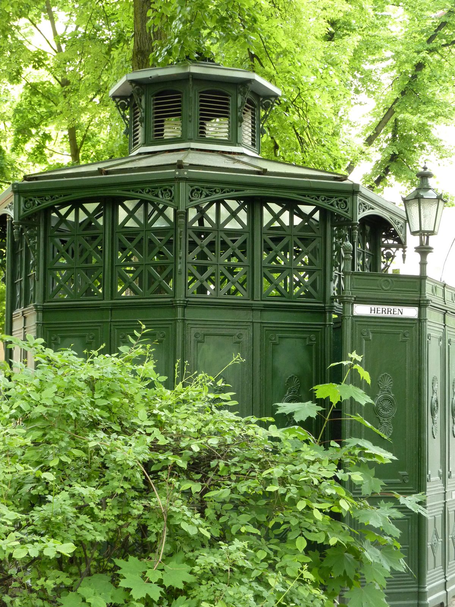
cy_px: 304
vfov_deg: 29.0
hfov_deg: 21.9
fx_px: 1174
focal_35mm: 67
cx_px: 228
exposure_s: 1/40
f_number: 4.1
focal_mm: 11
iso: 250
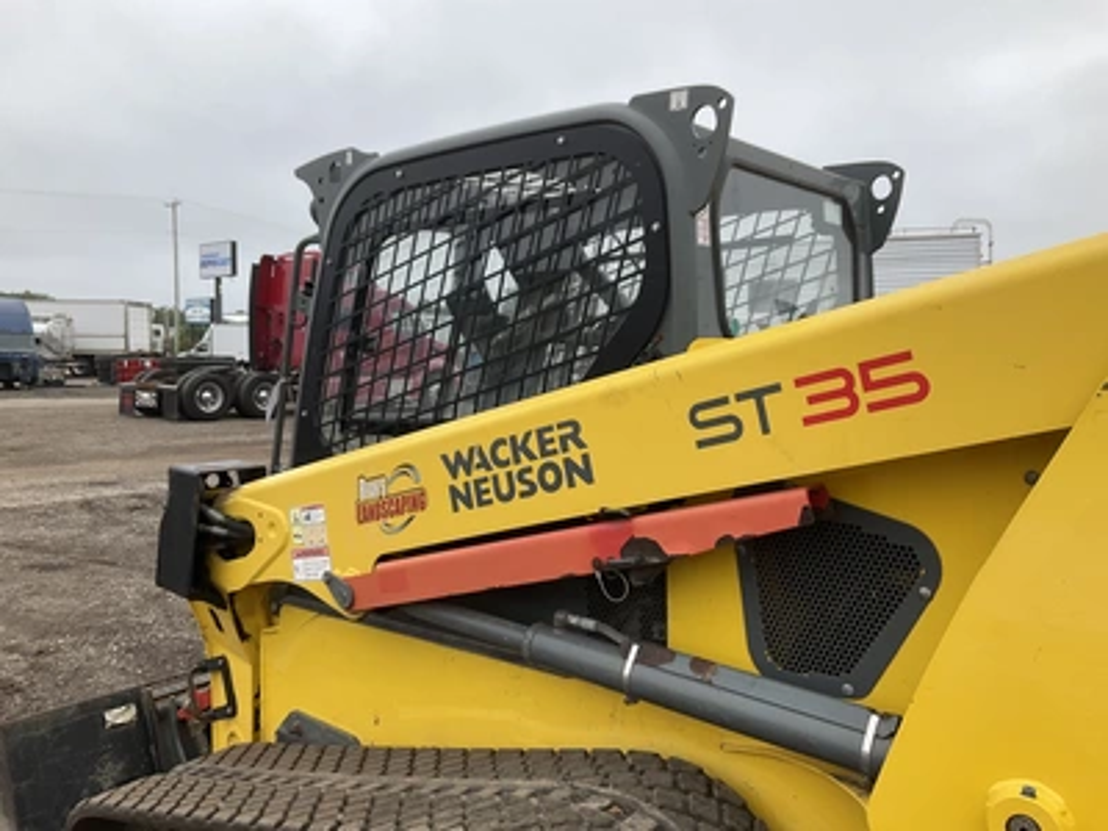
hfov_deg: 61.7
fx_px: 928
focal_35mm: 29
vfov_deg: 48.2
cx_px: 554
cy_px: 416
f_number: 1.8
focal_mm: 3
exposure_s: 1/122
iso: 32
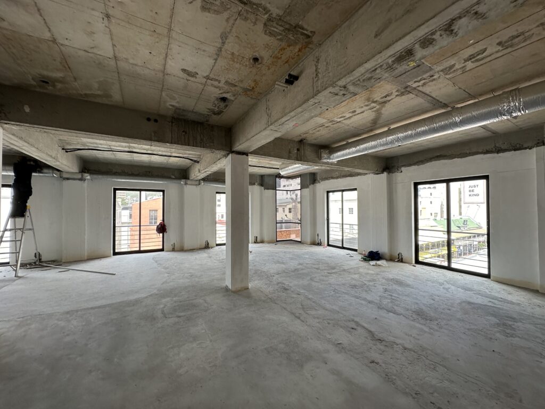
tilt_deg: +2.3
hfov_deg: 102.1
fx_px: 220
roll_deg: -0.8
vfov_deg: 85.7
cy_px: 204
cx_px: 272
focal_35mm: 14
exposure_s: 1/122
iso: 40
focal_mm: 2.22
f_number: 2.2
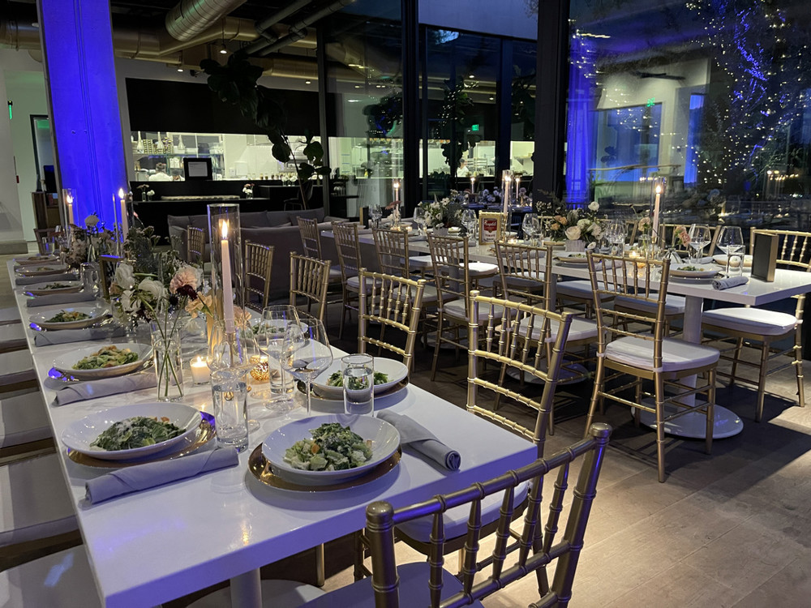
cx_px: 406
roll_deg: +1.5
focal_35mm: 26
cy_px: 304
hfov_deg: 67.3
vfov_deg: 53.1
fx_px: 609
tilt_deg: -11.2
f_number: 1.6
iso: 500
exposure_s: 1/40
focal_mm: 5.1
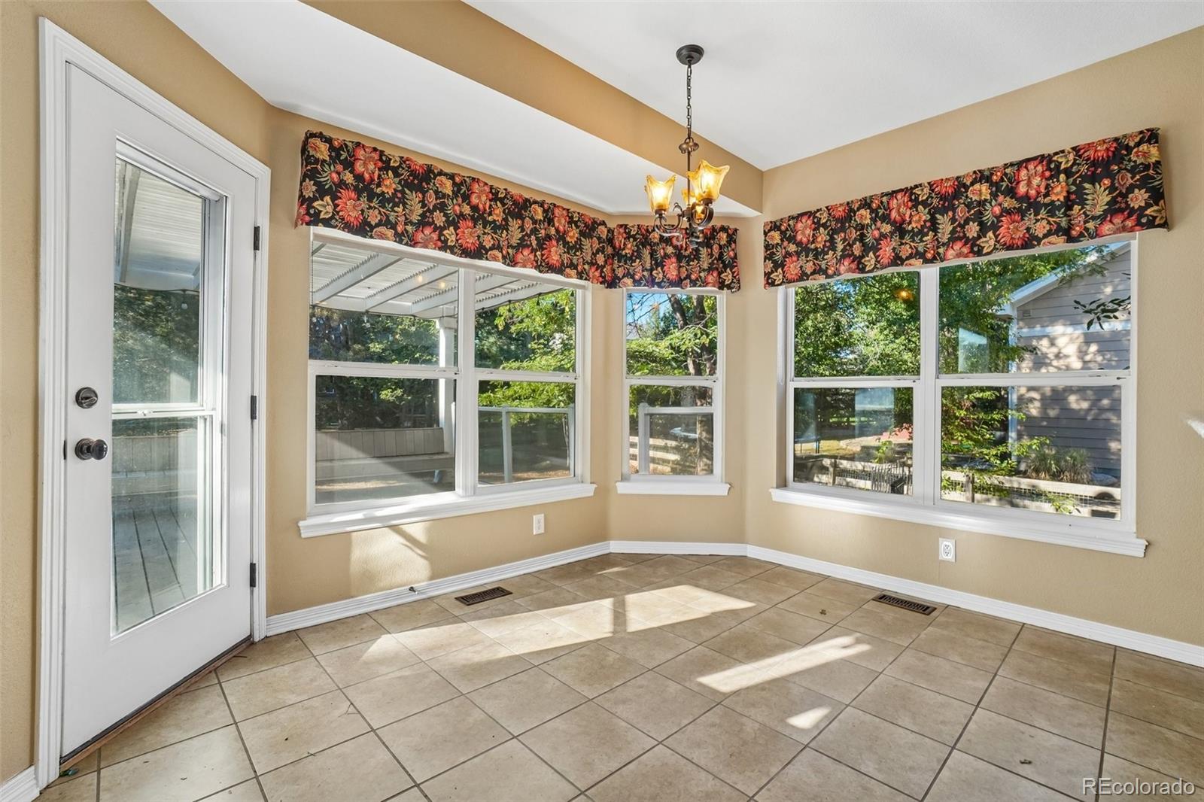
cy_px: 401
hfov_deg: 100.4
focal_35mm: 15
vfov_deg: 77.3
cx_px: 602
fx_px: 502
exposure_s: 1/80
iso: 400
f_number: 8
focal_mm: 10
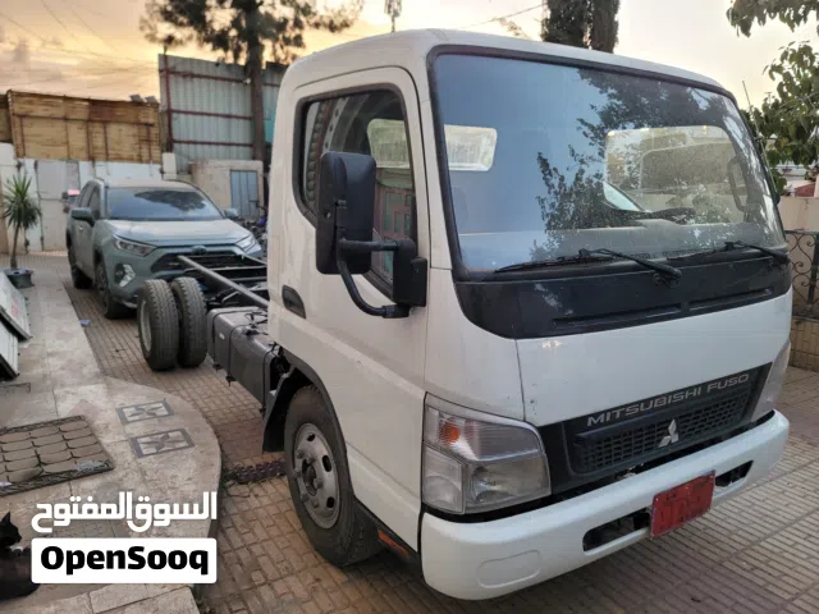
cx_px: 410
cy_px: 307
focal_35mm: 25
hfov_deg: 69.4
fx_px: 591
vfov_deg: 54.9
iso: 160
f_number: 1.8
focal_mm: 7
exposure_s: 1/120
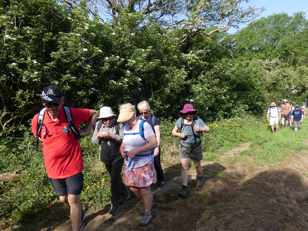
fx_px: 249
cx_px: 166
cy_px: 137
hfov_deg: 63.4
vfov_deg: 49.5
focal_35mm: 28
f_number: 2.8
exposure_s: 1/640
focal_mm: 3.6
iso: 80
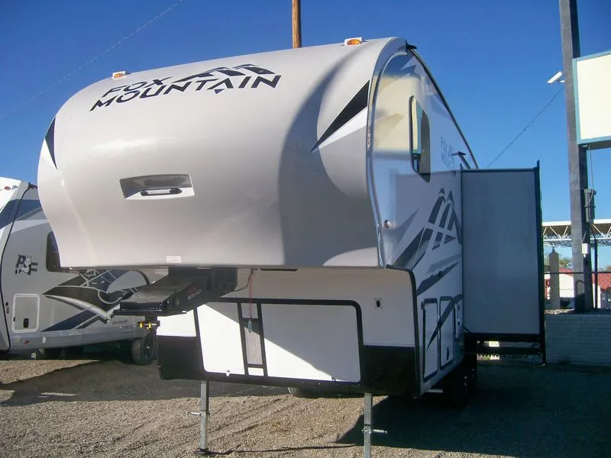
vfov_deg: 40.7
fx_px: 618
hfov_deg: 52.6
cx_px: 306
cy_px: 229
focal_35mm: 35
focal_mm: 5.8
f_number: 7.2
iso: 80
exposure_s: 1/197
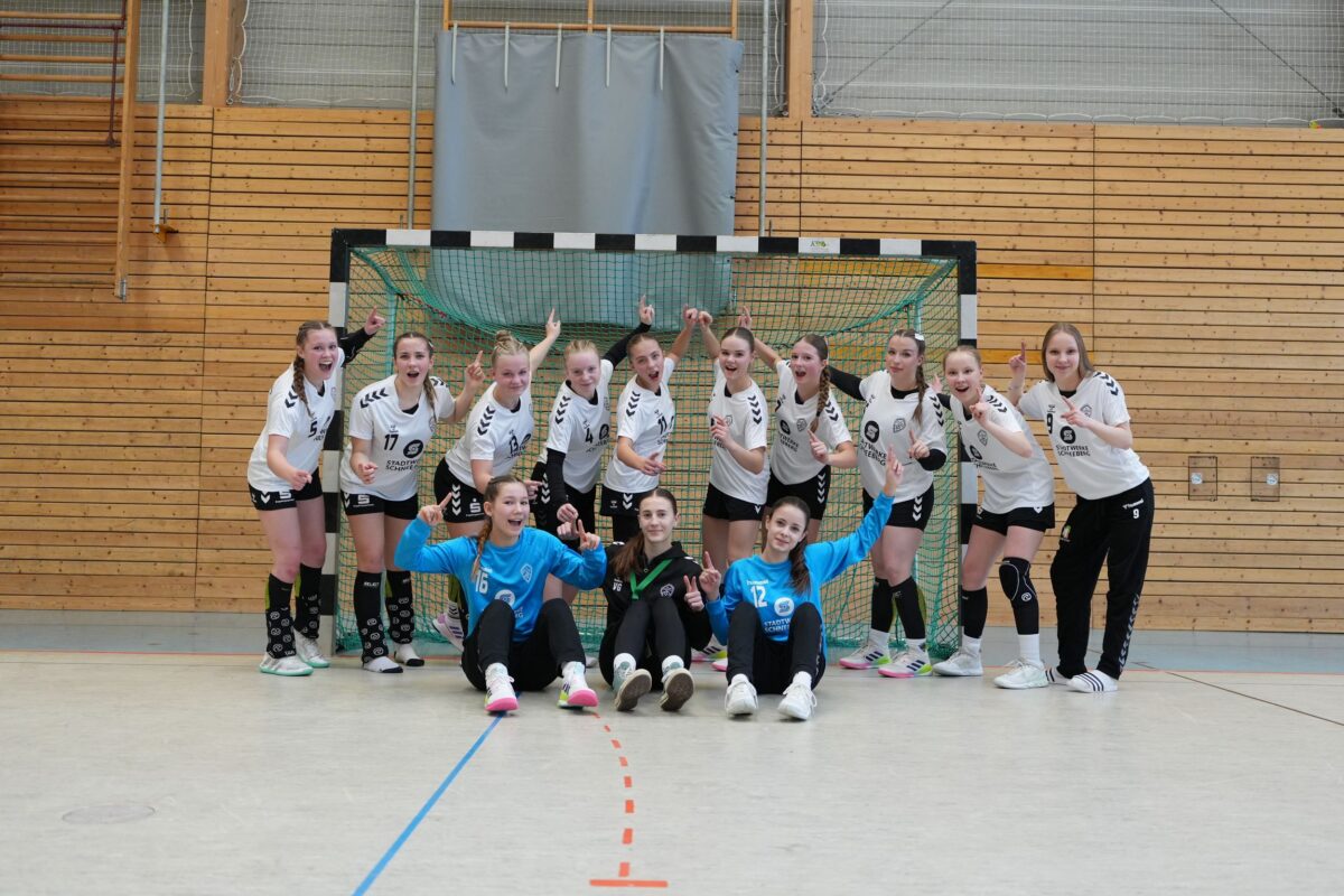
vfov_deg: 35.9
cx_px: 672
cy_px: 448
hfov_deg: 51.9
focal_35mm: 37
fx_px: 1381
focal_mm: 37
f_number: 2.8
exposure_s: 1/800
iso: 2500
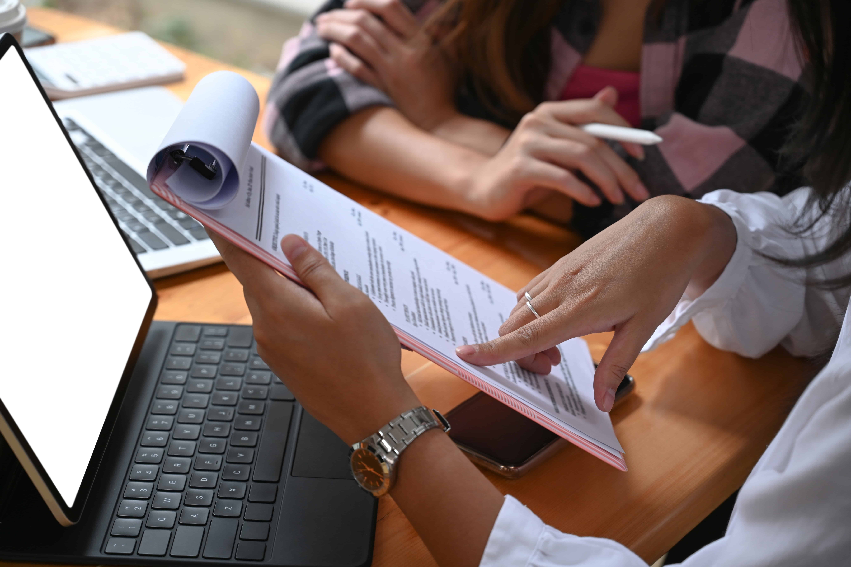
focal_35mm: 70
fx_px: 1655
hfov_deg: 28.8
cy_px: 284
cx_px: 426
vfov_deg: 19.5
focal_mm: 70
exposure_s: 1/200
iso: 400
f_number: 4
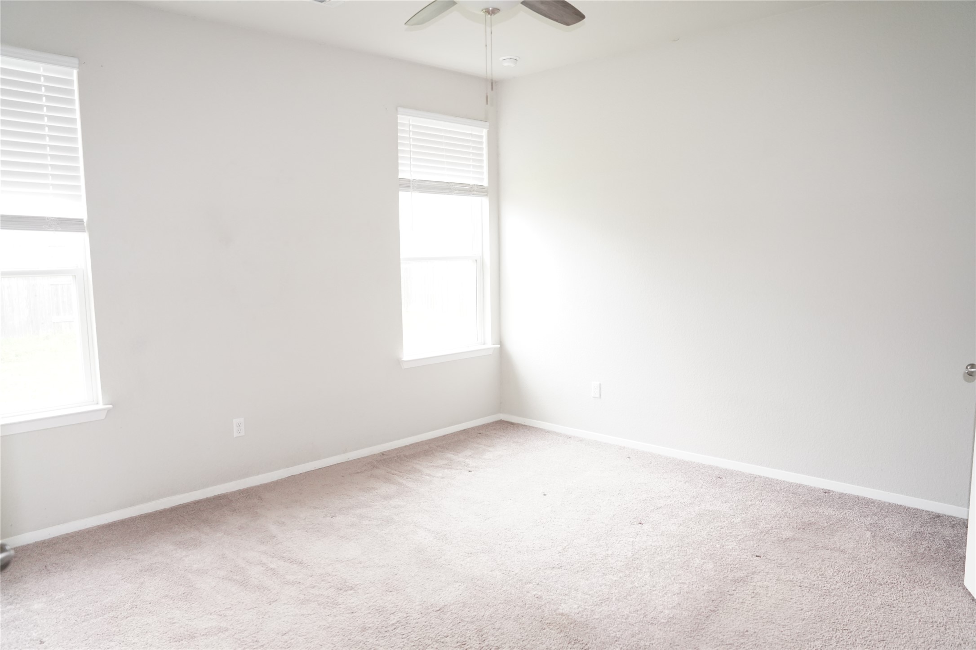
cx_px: 488
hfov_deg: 71.3
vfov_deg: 51.1
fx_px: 680
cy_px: 325
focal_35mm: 25
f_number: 4.5
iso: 3200
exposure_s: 1/80
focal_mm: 25.1
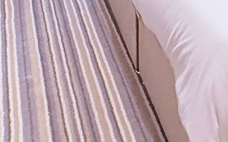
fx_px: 472
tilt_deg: -1.0
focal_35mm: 76
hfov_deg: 22.9
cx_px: 325
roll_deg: -0.3
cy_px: -230
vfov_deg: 12.3
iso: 200
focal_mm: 2.22
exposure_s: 1/100
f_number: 2.2
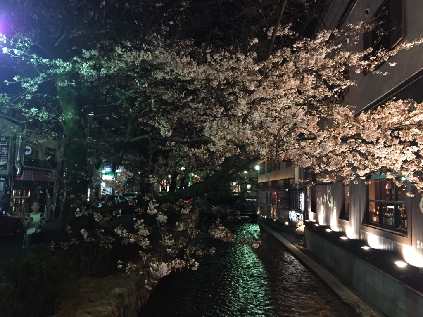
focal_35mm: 29
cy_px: 158
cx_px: 212
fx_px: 354
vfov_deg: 48.2
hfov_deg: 61.7
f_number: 2.2
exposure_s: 1/15
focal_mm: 4.15
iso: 250
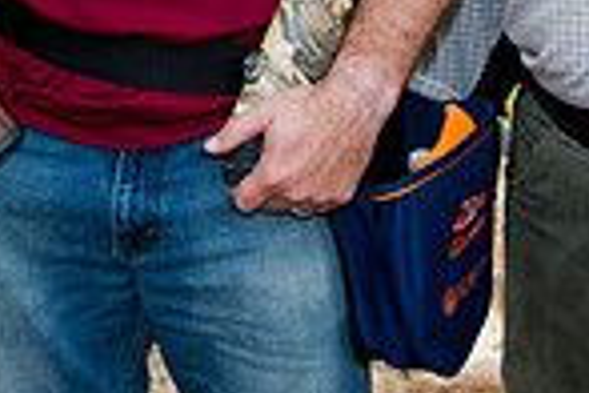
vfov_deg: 9.2
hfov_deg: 14.3
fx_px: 2323
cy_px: -301
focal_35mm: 142
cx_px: 88
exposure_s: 1/200
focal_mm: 36
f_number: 5
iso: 400
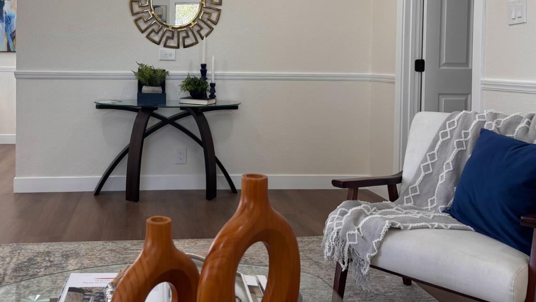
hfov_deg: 53.2
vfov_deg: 31.5
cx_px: 188
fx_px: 526
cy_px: 77
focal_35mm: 37
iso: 50
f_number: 1.6
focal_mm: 5.96
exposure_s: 1/120
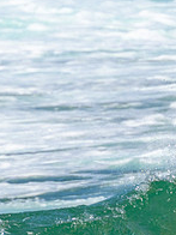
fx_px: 21239
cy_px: 206
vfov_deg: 0.6
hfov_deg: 0.5
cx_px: 272
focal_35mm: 3133
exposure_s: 1/2000
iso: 900
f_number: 11
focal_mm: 800
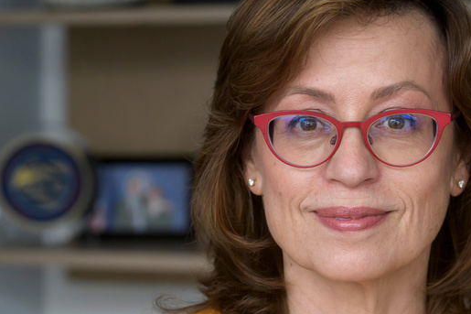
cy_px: 144
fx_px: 2603
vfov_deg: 6.9
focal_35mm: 199
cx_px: 233
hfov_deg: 10.3
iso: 400
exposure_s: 1/250
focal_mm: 100
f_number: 5
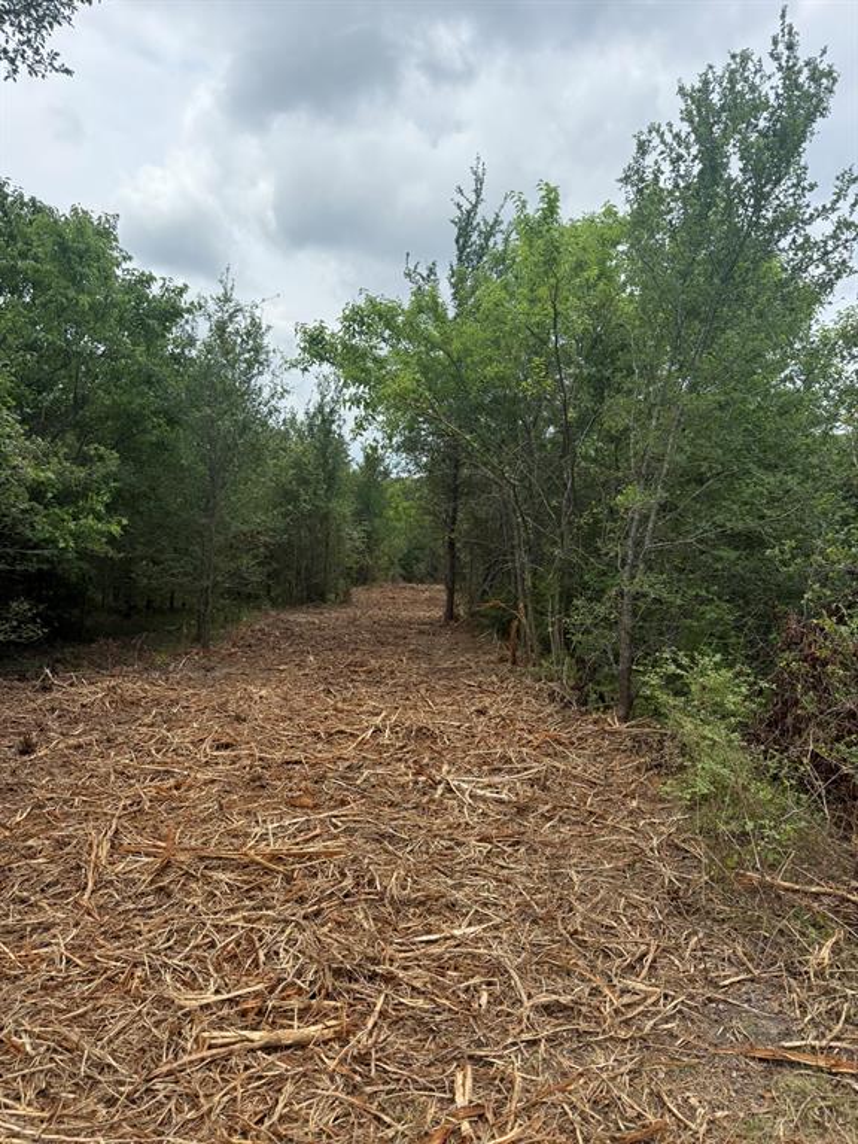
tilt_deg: -3.2
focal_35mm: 24
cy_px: 572
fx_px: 793
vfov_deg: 71.6
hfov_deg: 56.8
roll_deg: -4.6
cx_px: 429
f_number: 1.78
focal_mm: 6.76
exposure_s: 1/4975
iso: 100
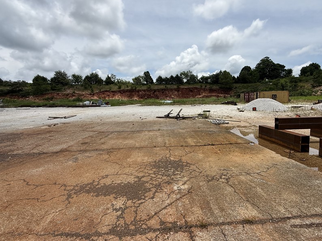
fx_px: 167
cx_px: 169
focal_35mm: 18
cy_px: 114
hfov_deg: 87.7
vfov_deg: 71.5
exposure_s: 1/4762
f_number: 2.2
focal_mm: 2.22
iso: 50
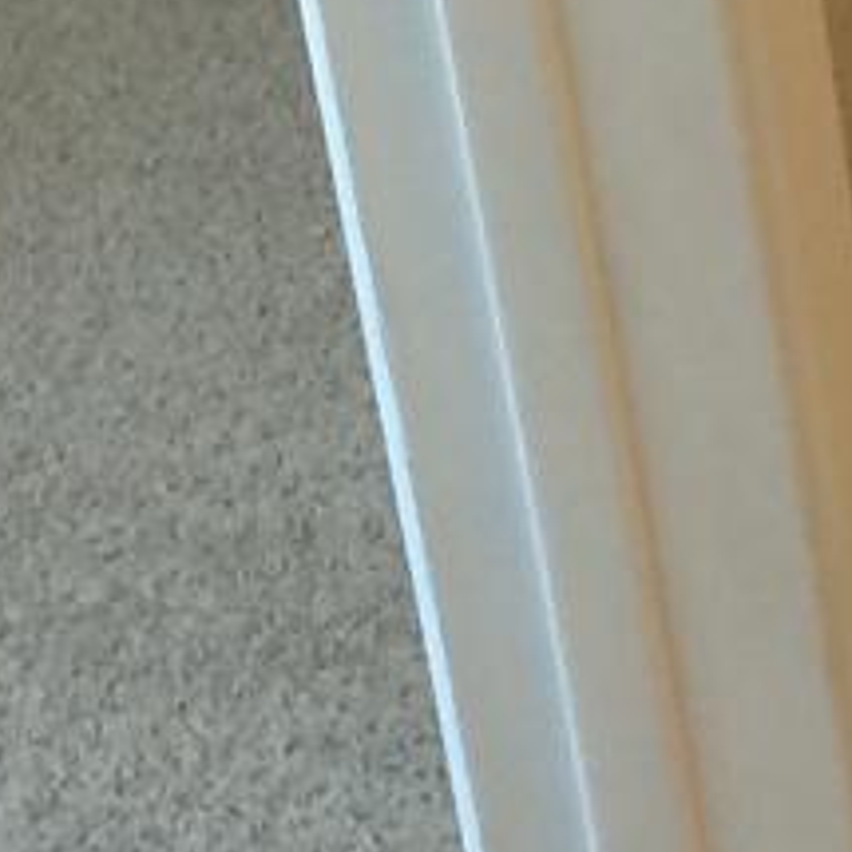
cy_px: 539
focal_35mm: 238
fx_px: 6627
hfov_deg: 6.9
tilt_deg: -27.7
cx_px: 2219
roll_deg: +4.2
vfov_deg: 7.4
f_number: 2.2
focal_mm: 4.15
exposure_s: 1/30
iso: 100
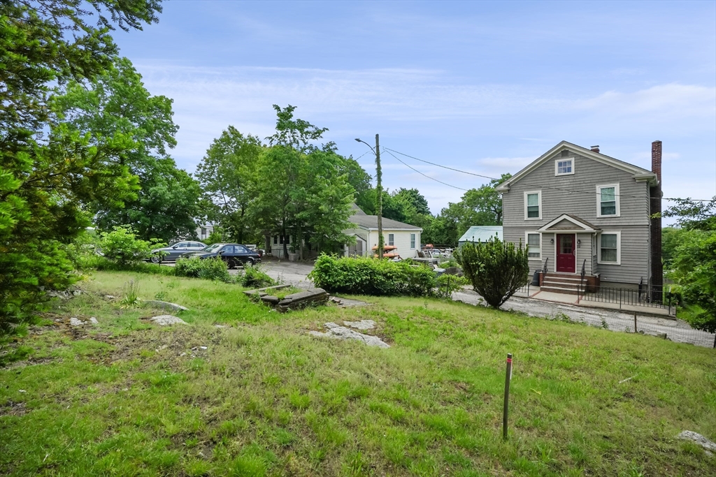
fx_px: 318
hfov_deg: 96.7
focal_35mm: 16
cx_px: 358
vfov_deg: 73.8
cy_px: 238
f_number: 8
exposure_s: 1/800
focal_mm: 16
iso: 400
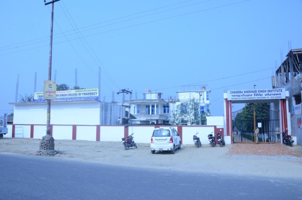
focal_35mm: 27
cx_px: 151
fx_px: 226
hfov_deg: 67.5
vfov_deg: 47.7
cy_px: 100
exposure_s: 1/160
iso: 200
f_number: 13
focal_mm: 18
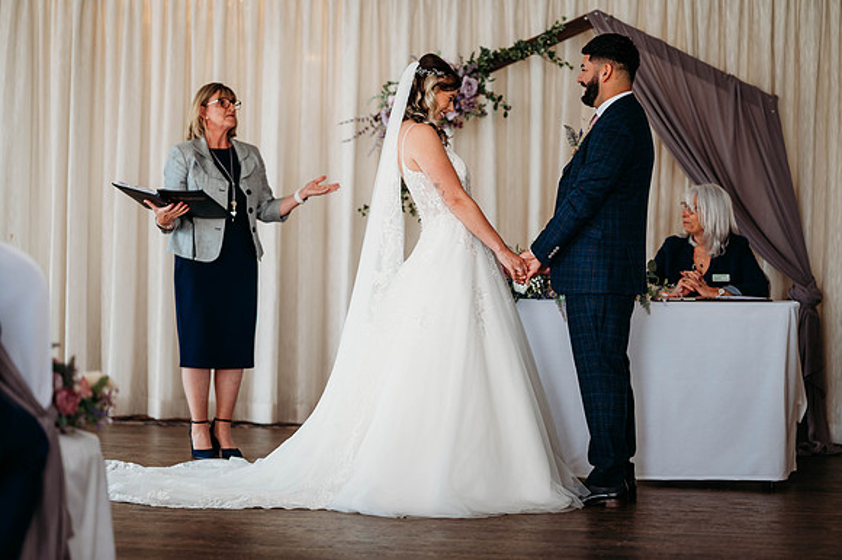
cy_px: 280
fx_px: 1987
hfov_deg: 23.9
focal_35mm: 85
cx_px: 421
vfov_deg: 16.1
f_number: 2
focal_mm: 85
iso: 180
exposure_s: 1/200
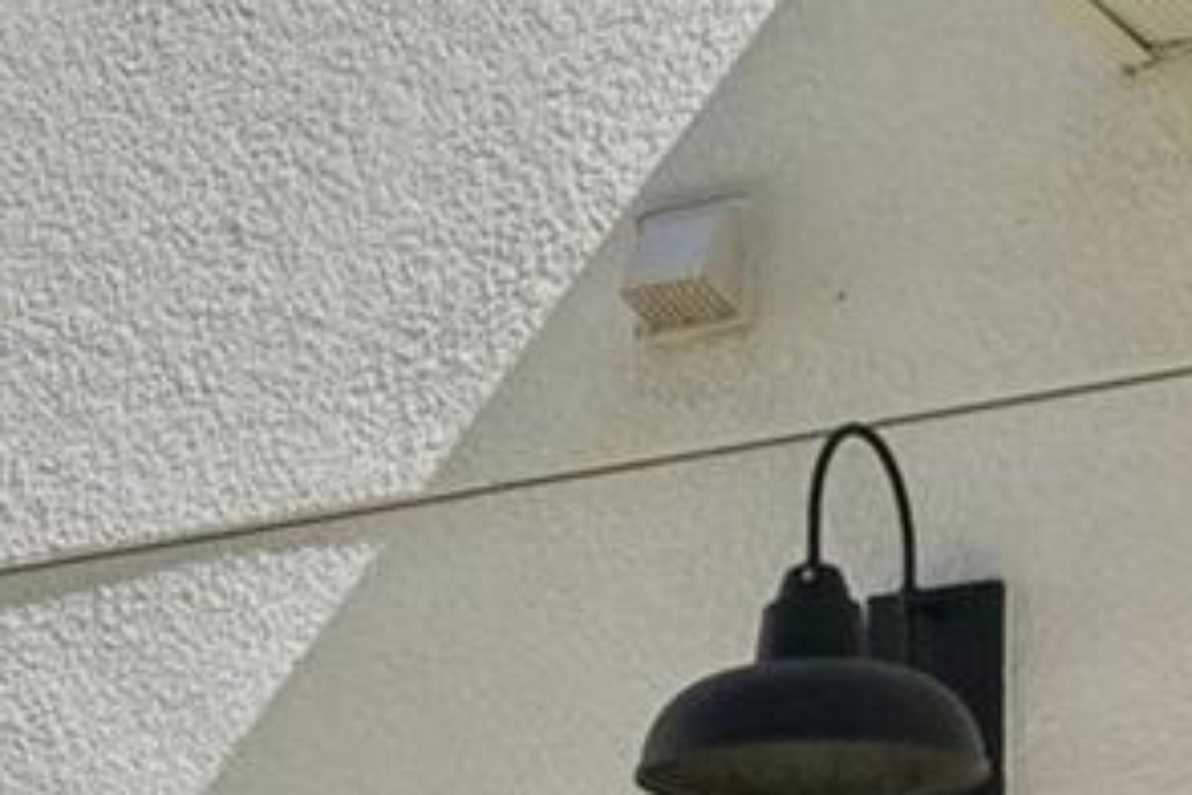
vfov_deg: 11.8
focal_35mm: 109
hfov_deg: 18.6
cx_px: 223
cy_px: 1343
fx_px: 3609
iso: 640
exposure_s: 1/2500
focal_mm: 20
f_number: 8
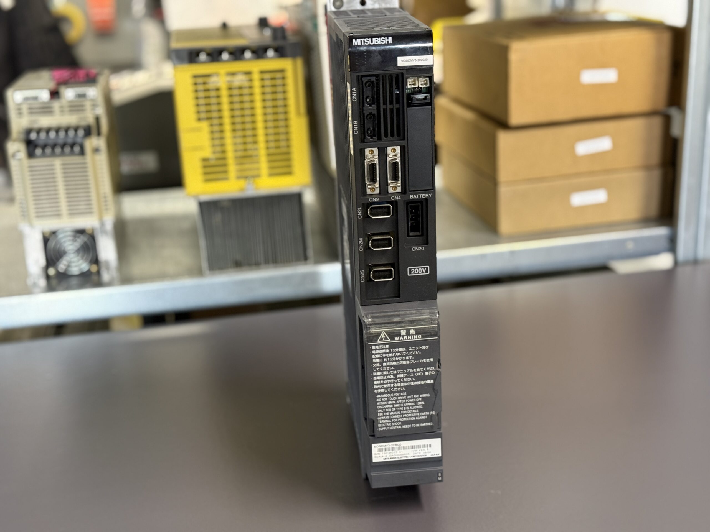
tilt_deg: -19.0
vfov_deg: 30.3
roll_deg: +3.0
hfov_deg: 39.7
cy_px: 266
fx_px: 985
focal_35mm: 48
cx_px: 355
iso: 200
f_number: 1.78
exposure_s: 1/33
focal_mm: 6.76
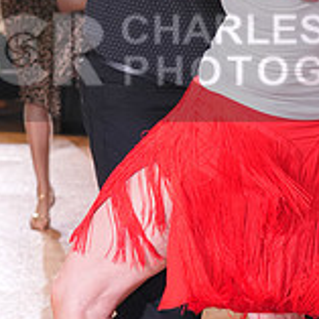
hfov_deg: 8.8
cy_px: 55
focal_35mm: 198
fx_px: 2064
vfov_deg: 8.8
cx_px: 247
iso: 2000
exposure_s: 1/320
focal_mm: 63
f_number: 4
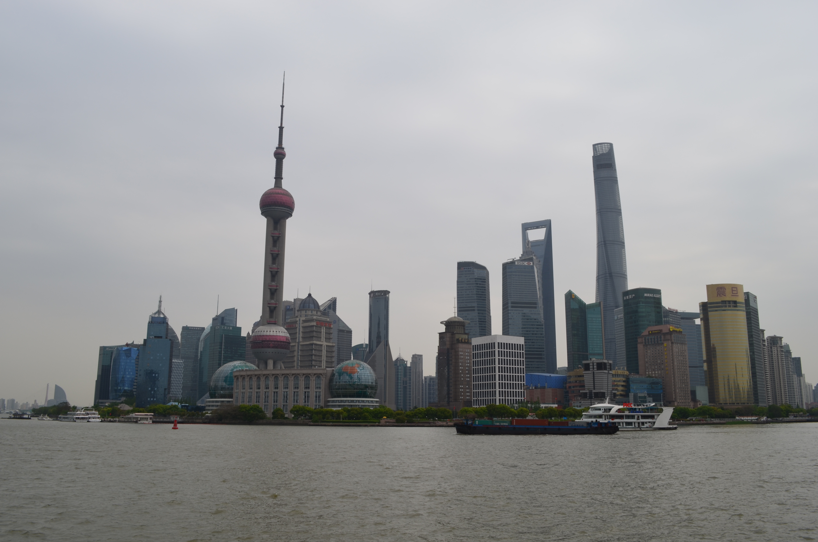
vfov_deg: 43.4
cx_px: 409
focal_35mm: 30
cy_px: 271
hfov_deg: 62.0
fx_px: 680
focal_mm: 20
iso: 100
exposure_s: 1/160
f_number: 11
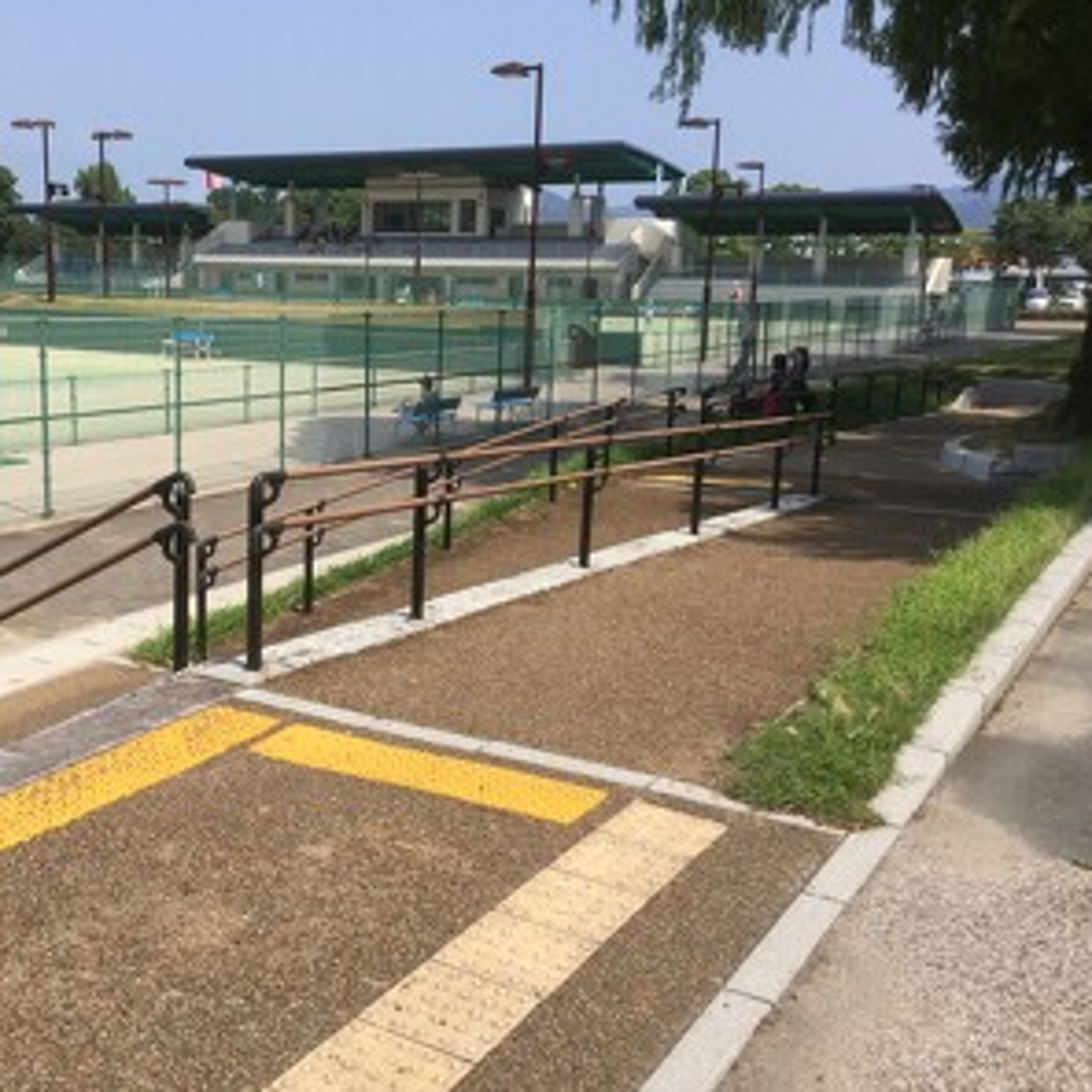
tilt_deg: -11.6
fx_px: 1321
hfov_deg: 44.4
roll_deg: -2.0
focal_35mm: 37
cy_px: 546
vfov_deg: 44.9
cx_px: 380
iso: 25
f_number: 2.4
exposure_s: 1/1294
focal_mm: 3.3
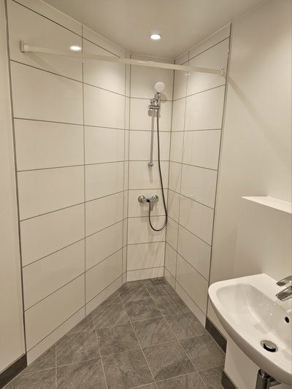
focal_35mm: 23
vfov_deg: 73.9
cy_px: 194
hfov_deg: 58.9
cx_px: 146
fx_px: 259
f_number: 1.8
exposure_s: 1/100
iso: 160
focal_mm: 5.4
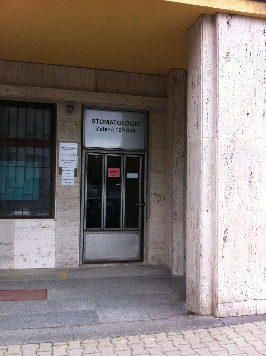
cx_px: 133
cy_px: 178
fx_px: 359
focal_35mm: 35
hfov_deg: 40.6
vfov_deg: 52.7
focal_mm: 3.85
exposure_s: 1/164
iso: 80
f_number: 2.8
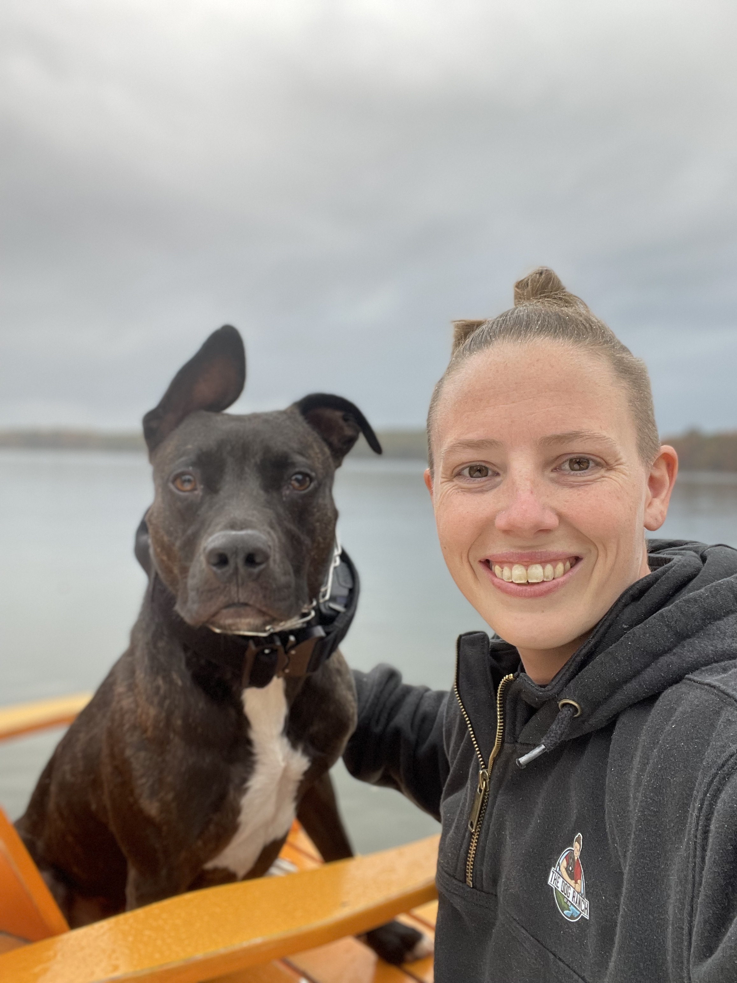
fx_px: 852
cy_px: 492
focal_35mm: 30
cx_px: 368
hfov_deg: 46.8
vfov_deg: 60.0
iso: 64
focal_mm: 2.71
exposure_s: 1/121
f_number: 2.2
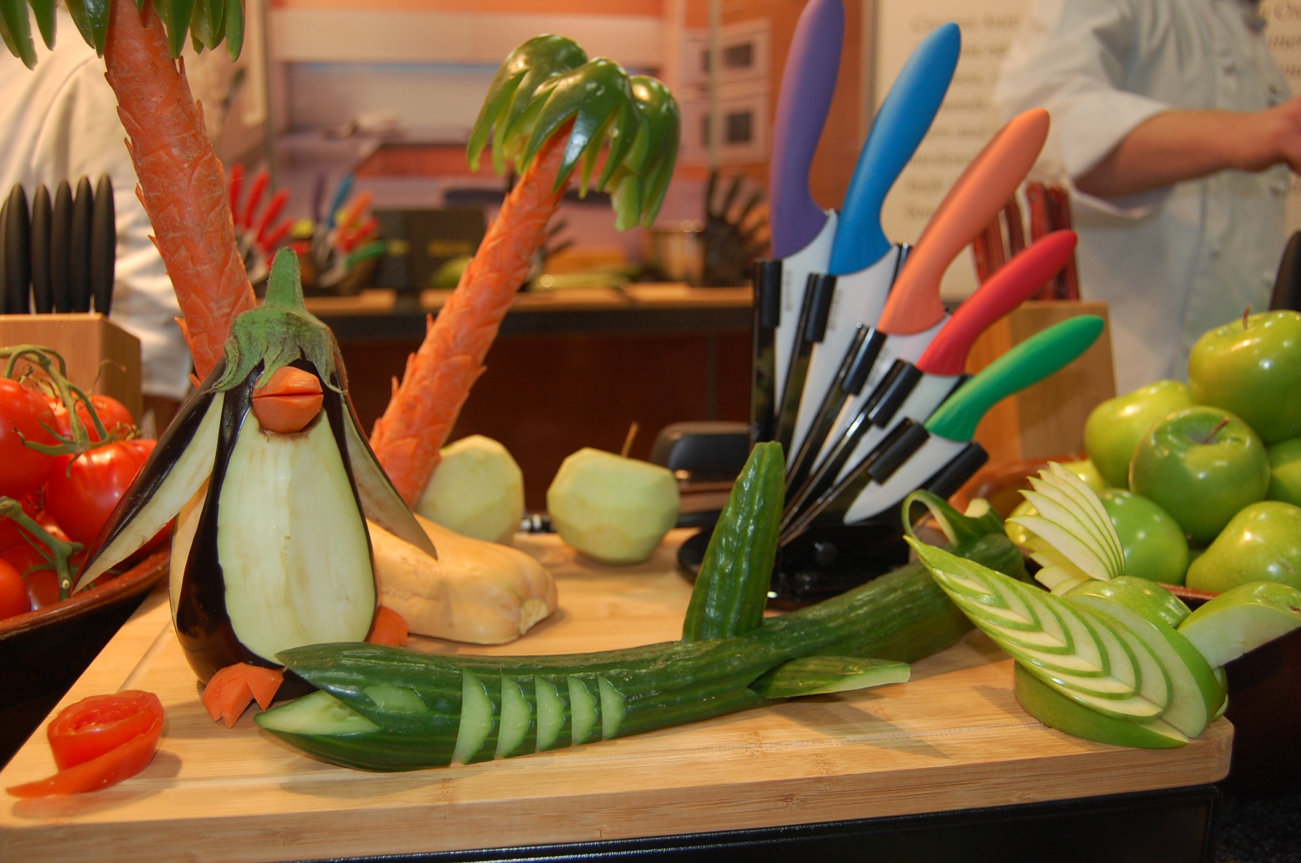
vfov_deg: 43.5
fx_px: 1082
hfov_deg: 62.0
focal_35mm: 30
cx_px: 650
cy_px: 432
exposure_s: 1/60
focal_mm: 20
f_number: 3.8
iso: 400
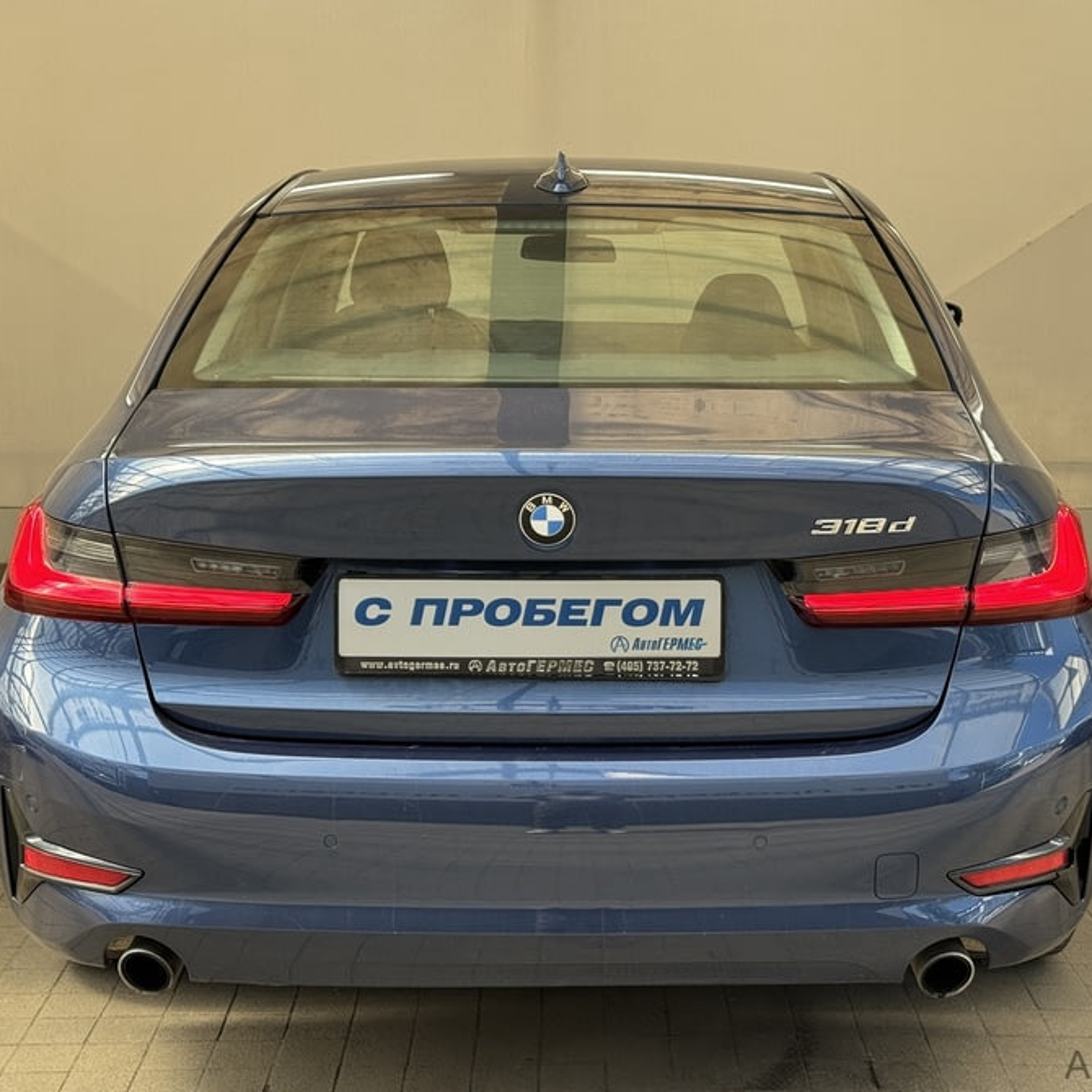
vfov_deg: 30.0
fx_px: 2034
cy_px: 547
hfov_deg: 30.0
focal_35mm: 57
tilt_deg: -12.2
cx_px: 592
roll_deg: -1.1
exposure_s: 1/582
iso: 64
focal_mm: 6.76
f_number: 1.78
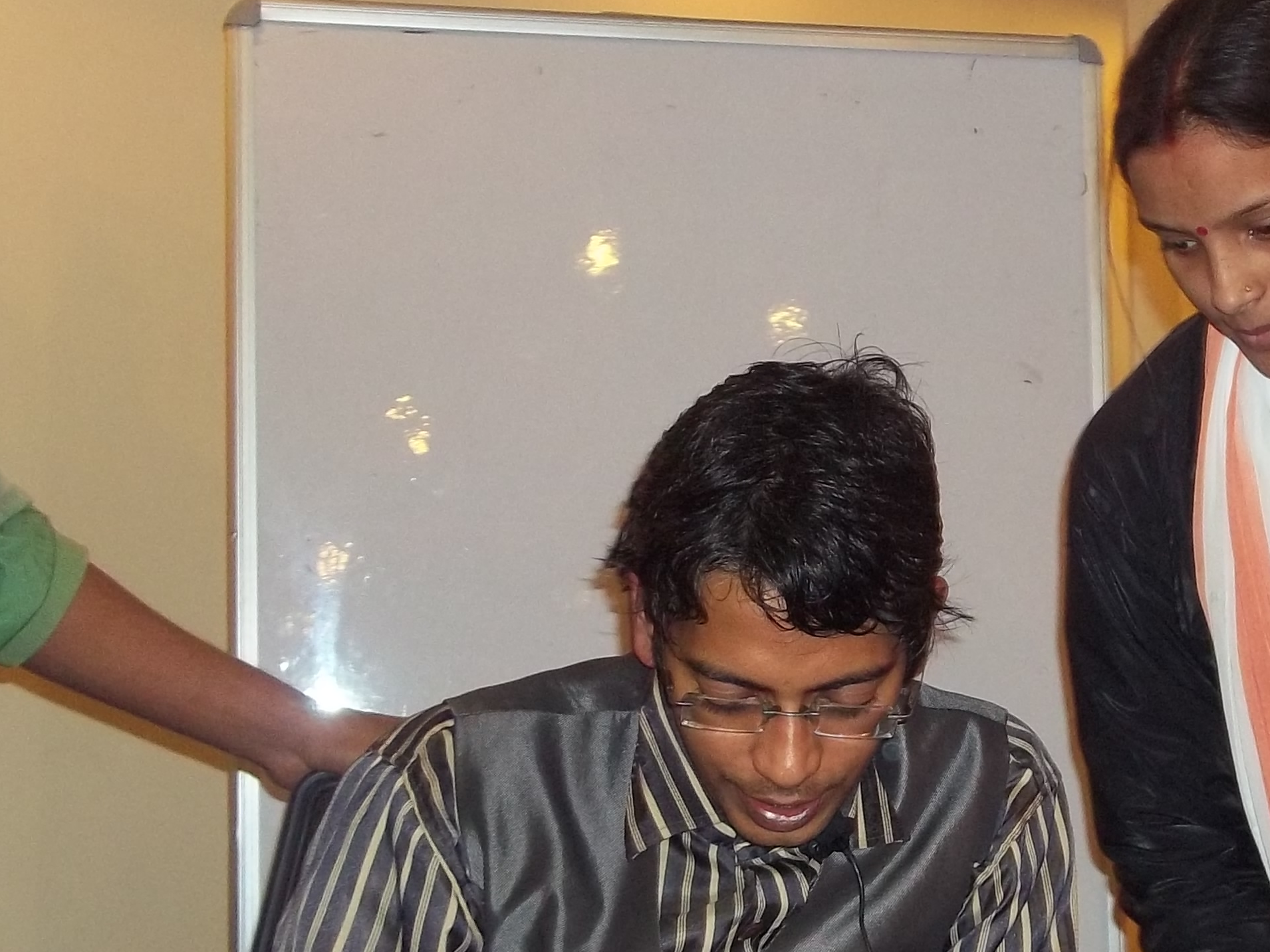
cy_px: 561
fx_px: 2458
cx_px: 1019
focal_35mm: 67
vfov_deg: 21.9
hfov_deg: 28.3
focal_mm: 5.7
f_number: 2.9
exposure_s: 1/30
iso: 160
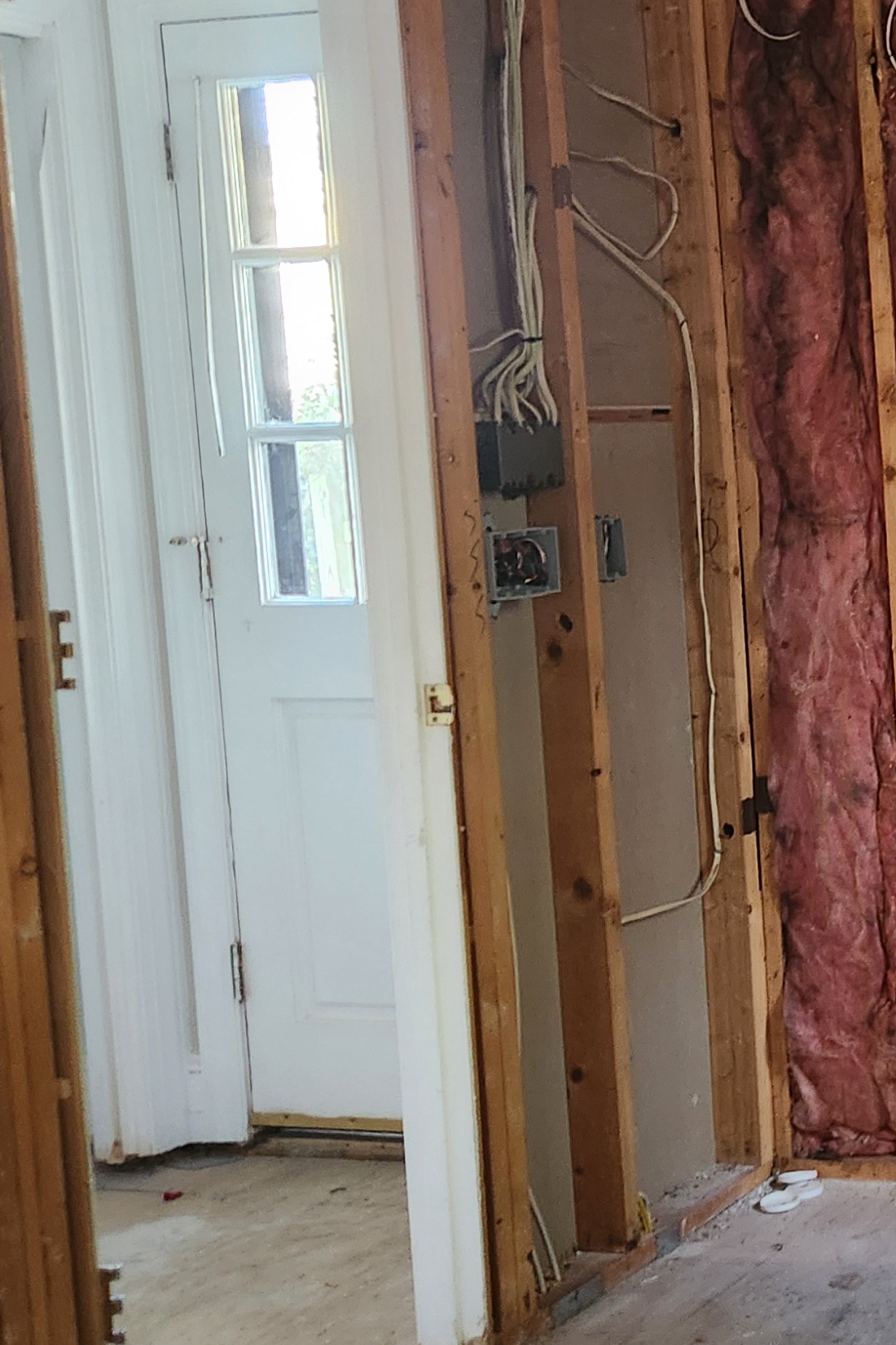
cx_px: 1461
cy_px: 598
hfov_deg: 19.4
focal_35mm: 58
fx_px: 2165
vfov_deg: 34.5
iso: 640
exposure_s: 1/24
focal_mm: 5.4
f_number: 1.8
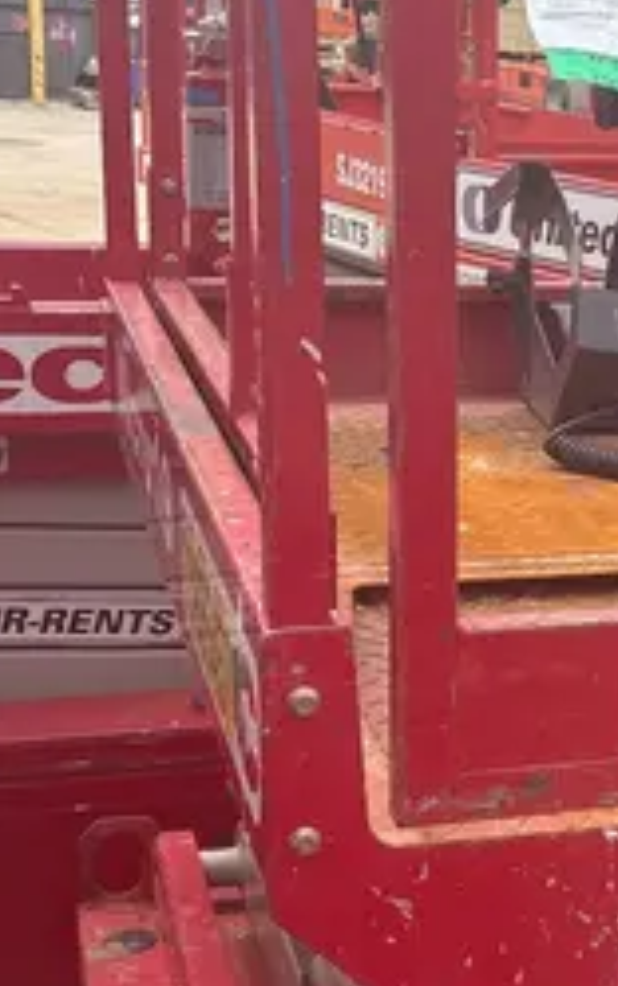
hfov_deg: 15.4
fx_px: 2179
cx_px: 800
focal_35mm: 81
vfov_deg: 25.5
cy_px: 572
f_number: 1.6
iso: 50
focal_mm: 5.96
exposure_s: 1/1543
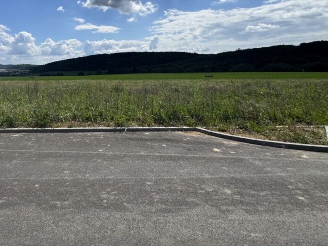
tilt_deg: +8.4
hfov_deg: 60.9
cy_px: 34
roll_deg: +0.9
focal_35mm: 26
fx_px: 246
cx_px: 59
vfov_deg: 48.5
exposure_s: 1/3906
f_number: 2.2
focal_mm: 2.22
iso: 40
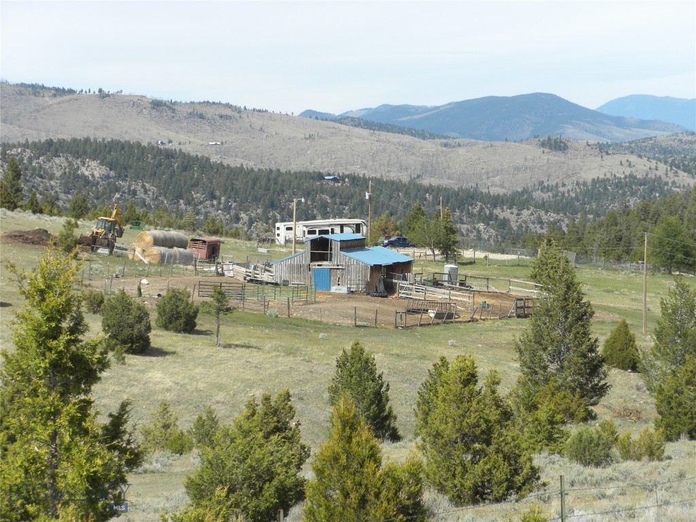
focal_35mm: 119
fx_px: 2393
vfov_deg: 12.5
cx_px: 348
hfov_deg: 16.6
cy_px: 261
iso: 64
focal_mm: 21
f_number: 5.1
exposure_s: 1/333
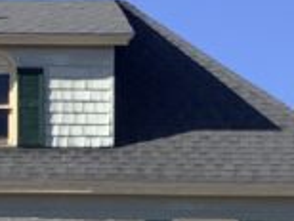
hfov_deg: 9.6
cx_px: 38
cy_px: 377
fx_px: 1752
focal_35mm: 206
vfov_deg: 7.1
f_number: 2.4
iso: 25
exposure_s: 1/994
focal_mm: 3.3
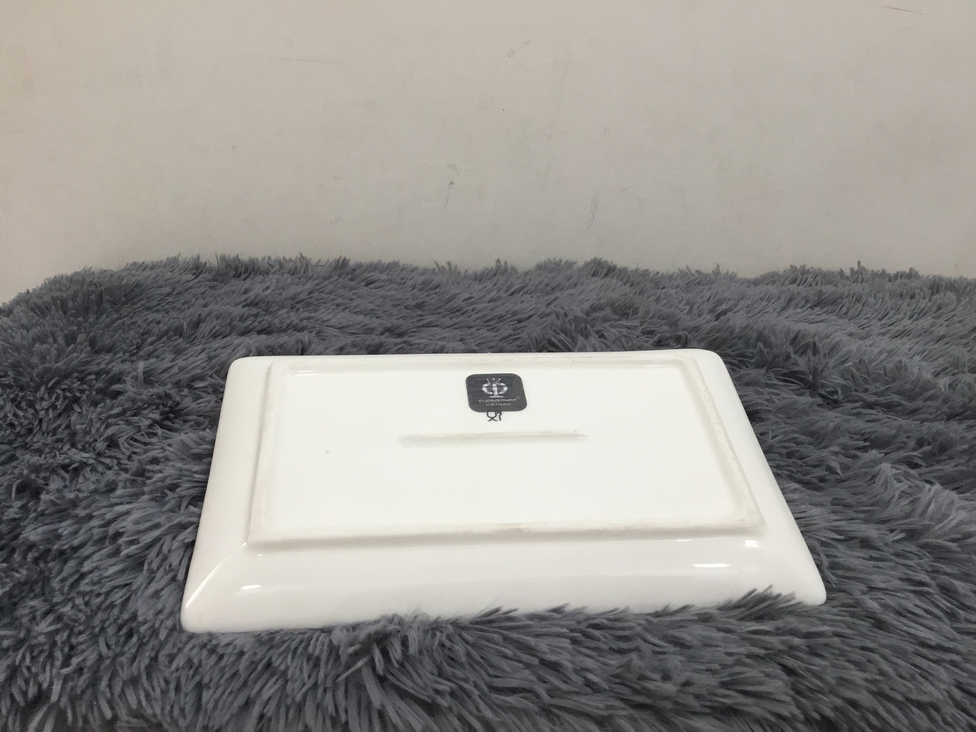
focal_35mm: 31
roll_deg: -3.4
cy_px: 366
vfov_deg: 45.4
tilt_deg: -22.8
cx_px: 488
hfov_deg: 58.4
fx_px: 874
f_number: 2.4
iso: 40
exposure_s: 1/33
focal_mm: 3.3
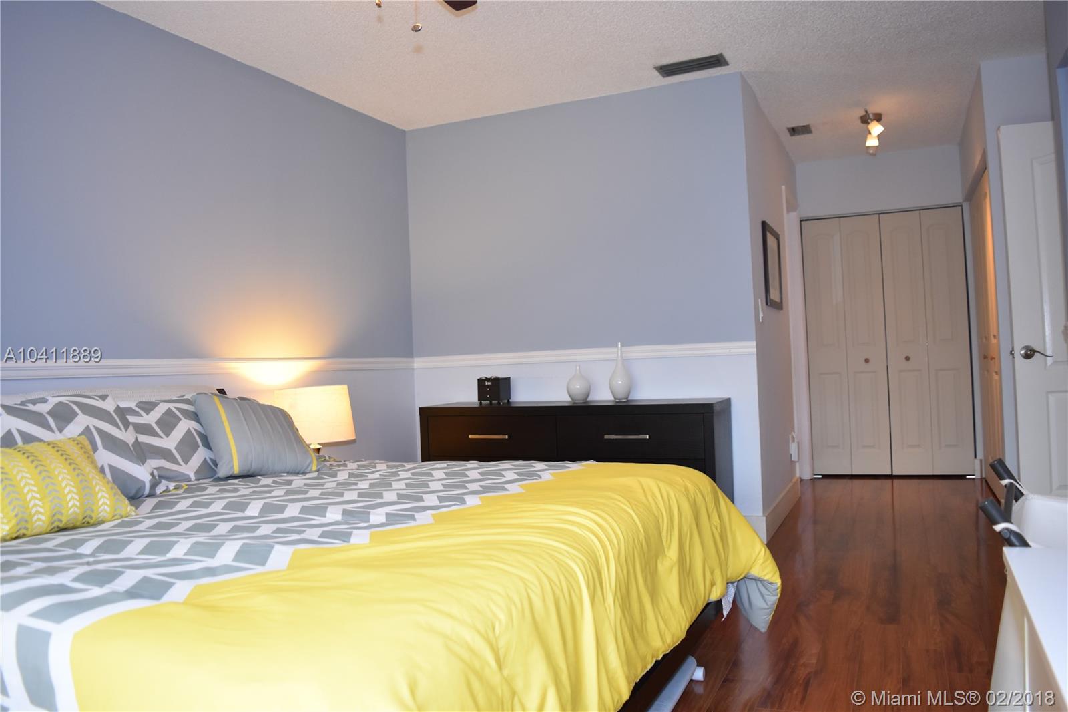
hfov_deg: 67.4
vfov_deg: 47.9
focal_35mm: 27
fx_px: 801
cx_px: 534
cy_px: 356
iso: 800
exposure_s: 1/60
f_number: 3.5
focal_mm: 18
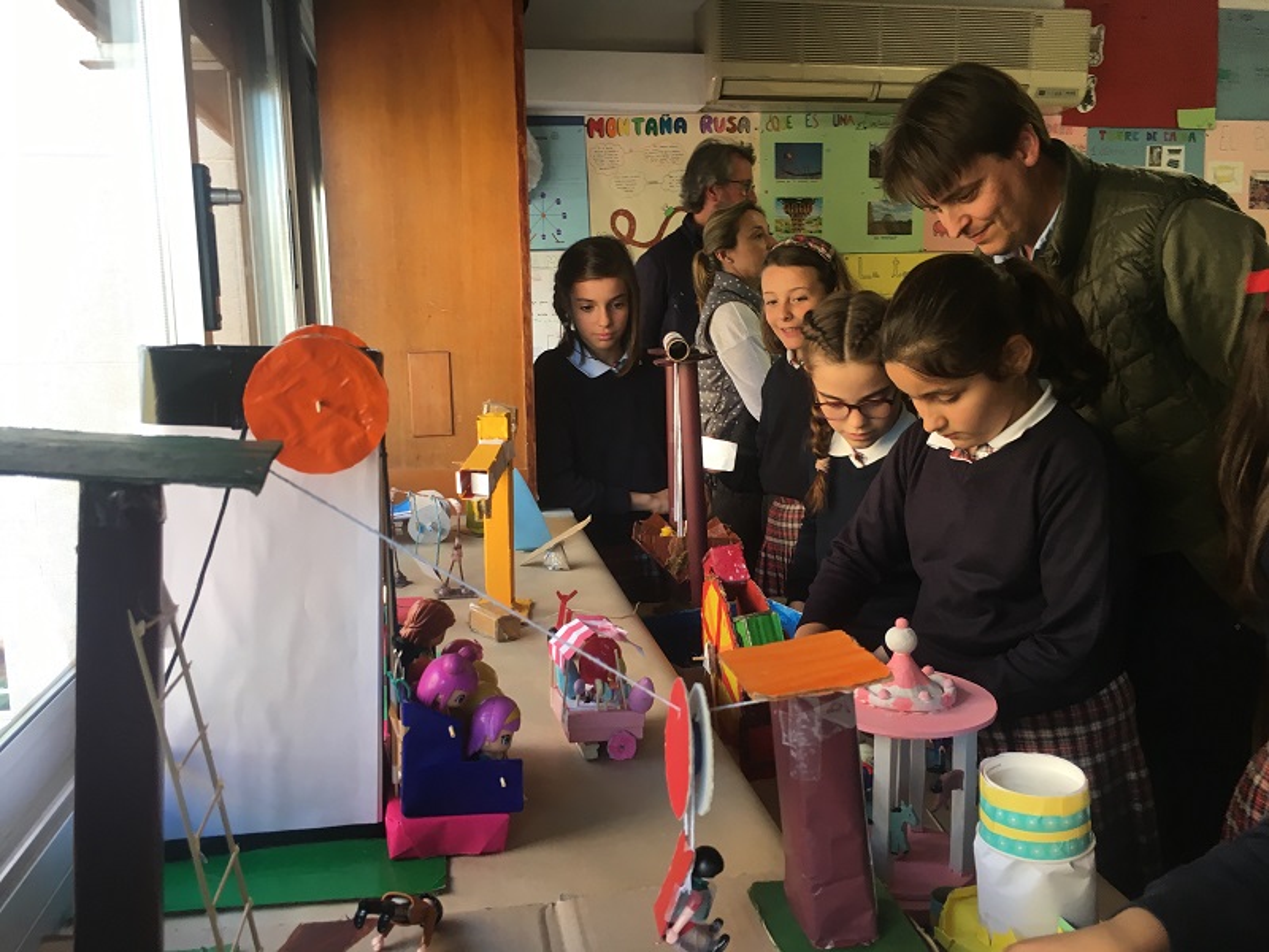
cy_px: 476
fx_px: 1063
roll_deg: +1.5
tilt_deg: -10.3
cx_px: 634
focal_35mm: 29
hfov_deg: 61.7
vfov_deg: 48.2
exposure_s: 1/33
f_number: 2.2
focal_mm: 4.15
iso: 32
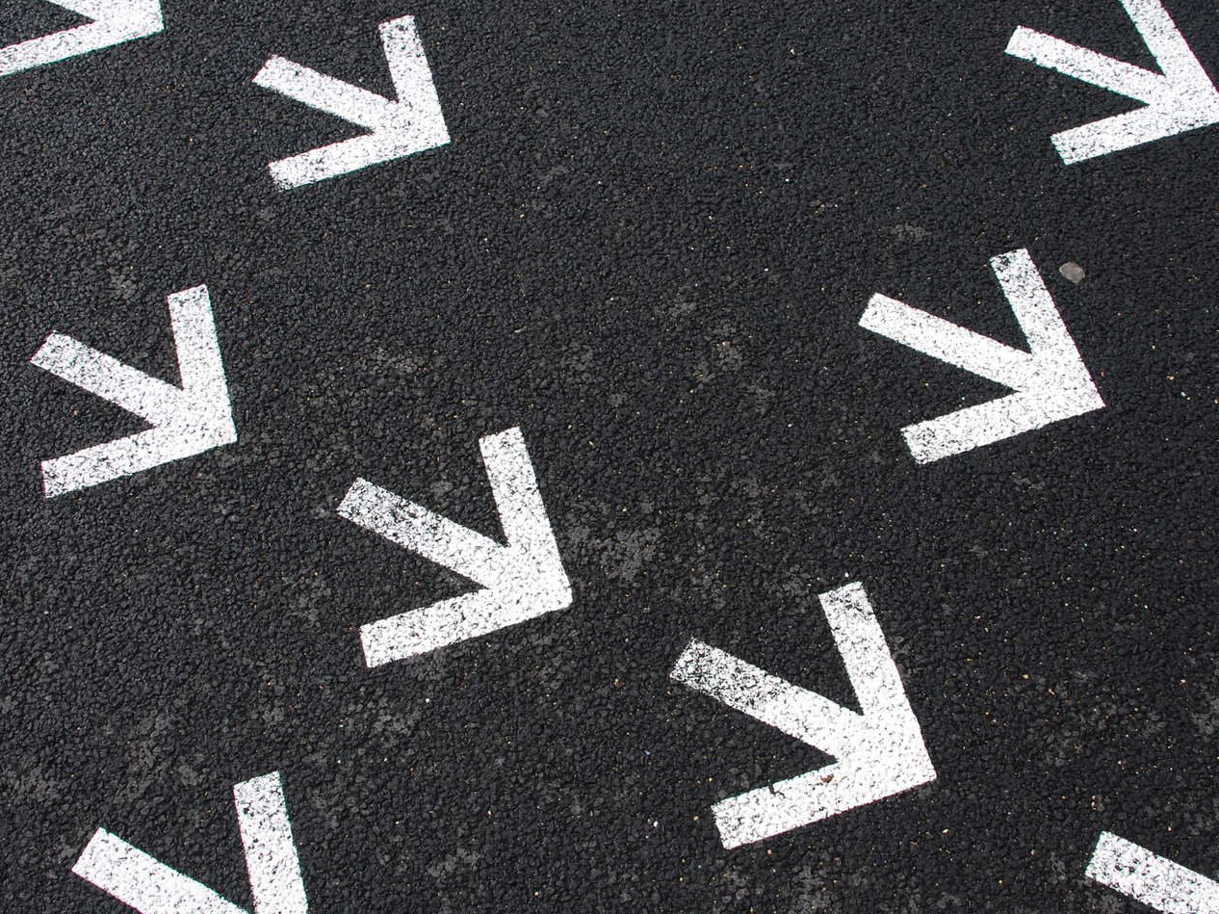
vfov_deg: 32.2
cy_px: 451
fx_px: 1584
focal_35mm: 45
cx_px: 642
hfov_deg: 42.1
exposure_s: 1/40
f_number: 10
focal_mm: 22
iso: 100
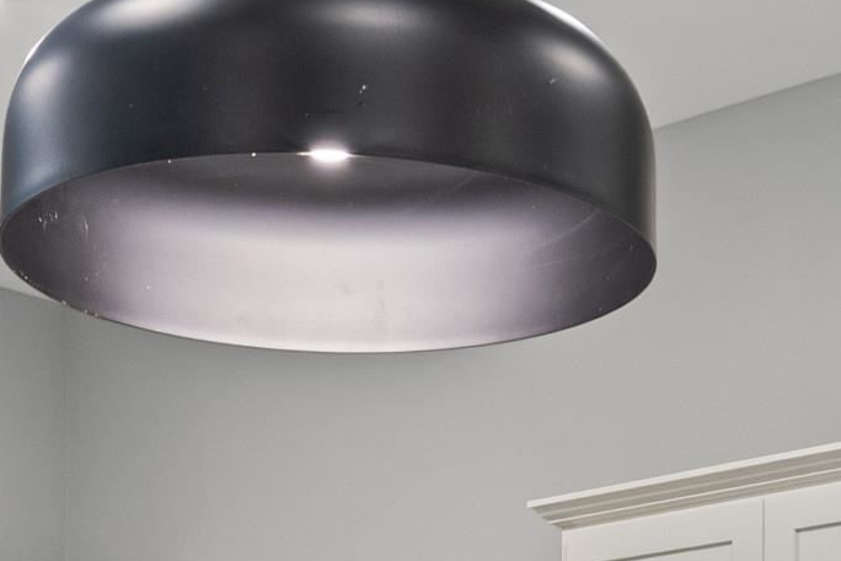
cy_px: 998
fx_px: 2476
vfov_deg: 11.9
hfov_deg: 19.3
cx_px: 486
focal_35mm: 106
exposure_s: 1/3
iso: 800
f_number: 9.5
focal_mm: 25
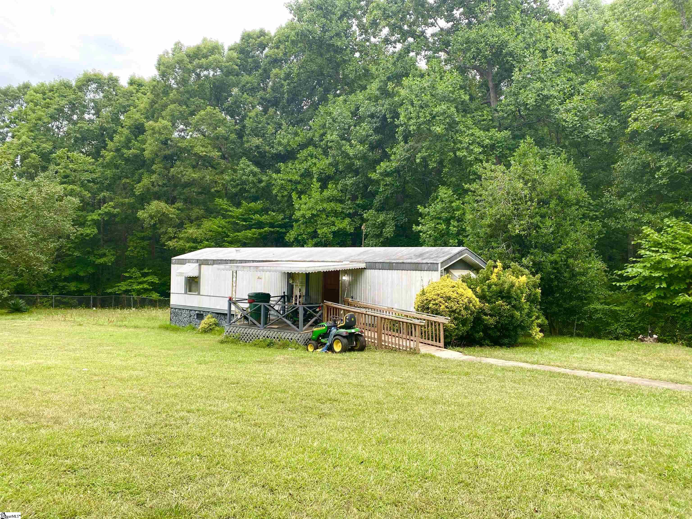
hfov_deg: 67.3
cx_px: 346
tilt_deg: +1.6
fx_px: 520
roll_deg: -2.1
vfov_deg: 53.1
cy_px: 260
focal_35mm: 26
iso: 32
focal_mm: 4.25
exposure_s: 1/122
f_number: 1.8
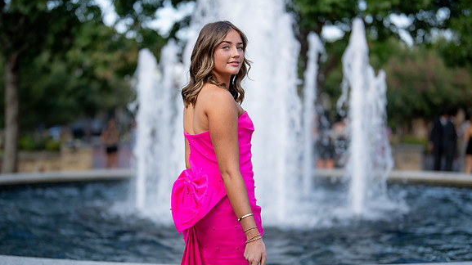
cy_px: 161
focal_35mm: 59
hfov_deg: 35.5
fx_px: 738
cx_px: 227
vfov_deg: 20.3
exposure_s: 1/2500
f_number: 1.2
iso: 200
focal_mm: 50
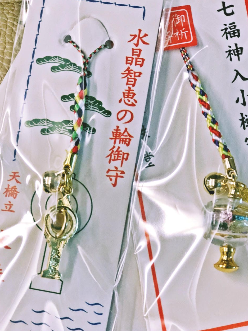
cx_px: 140
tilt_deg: -79.1
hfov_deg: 20.2
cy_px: 172
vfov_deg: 26.7
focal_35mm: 73
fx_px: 697
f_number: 2.8
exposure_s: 1/60
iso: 400
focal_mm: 6.6
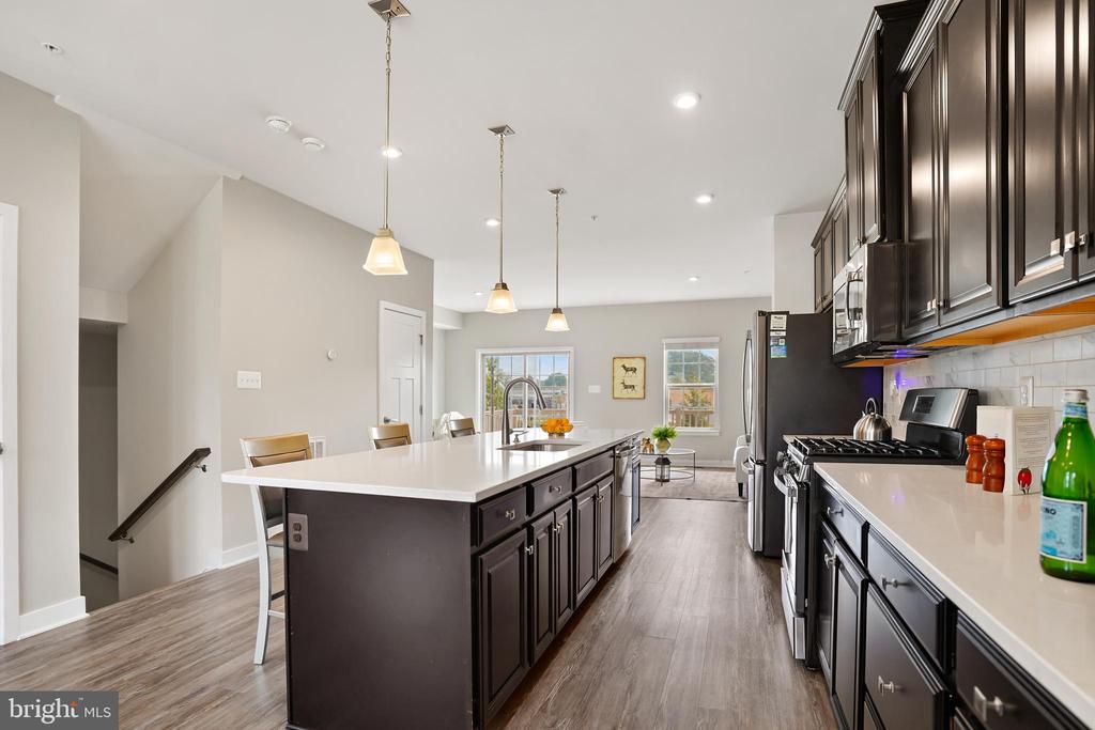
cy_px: 365
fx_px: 517
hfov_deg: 93.3
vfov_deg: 70.5
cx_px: 548
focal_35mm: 17
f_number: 3.5
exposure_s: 1/50
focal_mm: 17
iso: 320
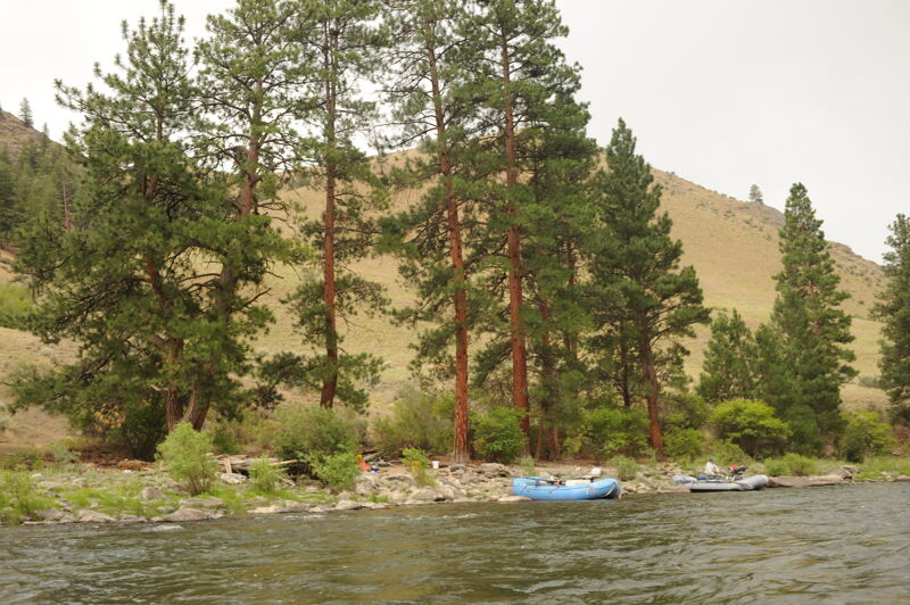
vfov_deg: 37.8
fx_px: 884
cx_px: 455
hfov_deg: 54.5
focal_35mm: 35
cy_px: 302
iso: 400
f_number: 5
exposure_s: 1/60
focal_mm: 35
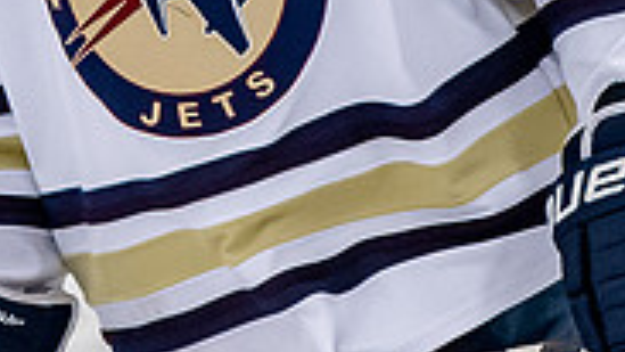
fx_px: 19509
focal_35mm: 1177
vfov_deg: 1.0
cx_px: -57
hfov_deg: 1.8
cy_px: -516
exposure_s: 1/800
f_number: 3.5
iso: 2500
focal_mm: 155
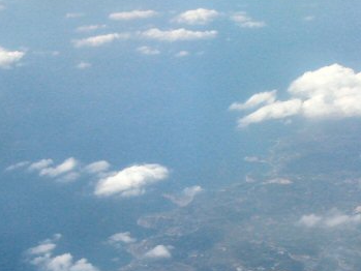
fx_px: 1033
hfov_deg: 19.5
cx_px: 312
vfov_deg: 14.8
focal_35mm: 99
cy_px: 241
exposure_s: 1/505
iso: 100
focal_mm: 8.2
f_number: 5.4
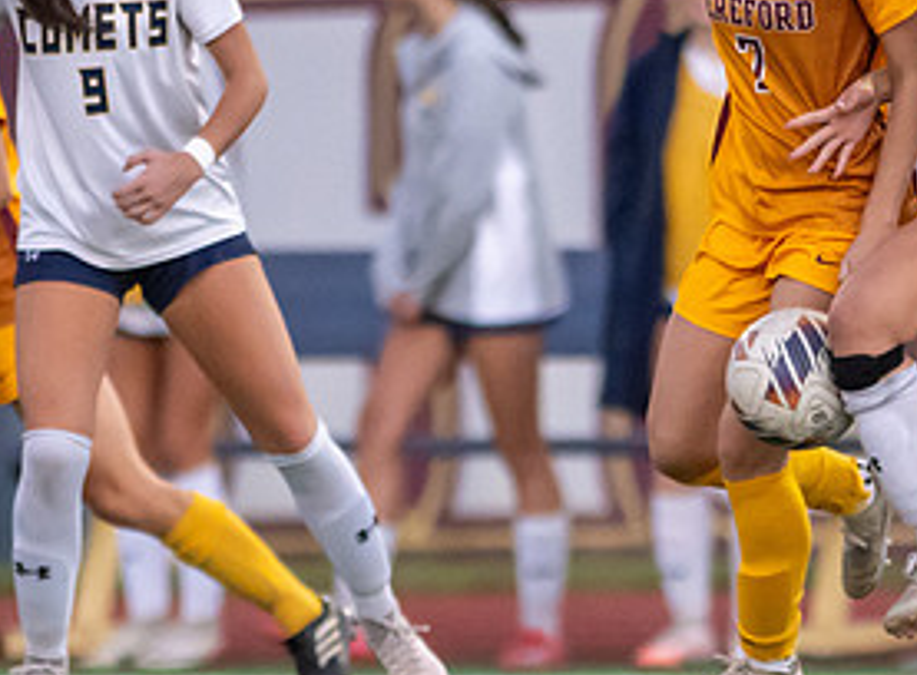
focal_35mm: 1446
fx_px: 38058
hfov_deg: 1.4
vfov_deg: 1.0
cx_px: 705
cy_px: 532
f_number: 2.8
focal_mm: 300
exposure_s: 1/1000
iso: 2200
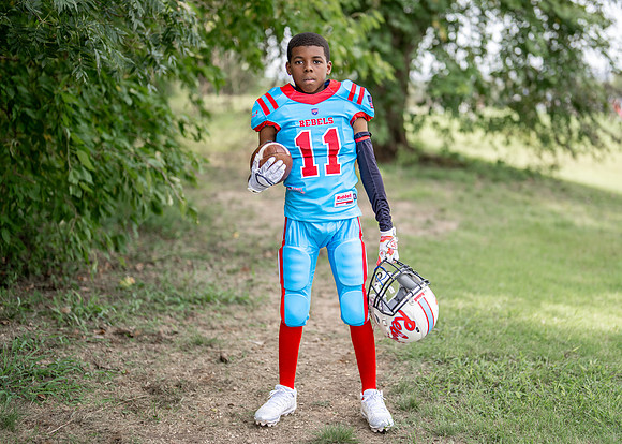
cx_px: 349
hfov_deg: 31.0
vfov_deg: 22.4
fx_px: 1122
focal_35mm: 64
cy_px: 212
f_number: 1.2
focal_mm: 50
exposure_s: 1/2000
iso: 100
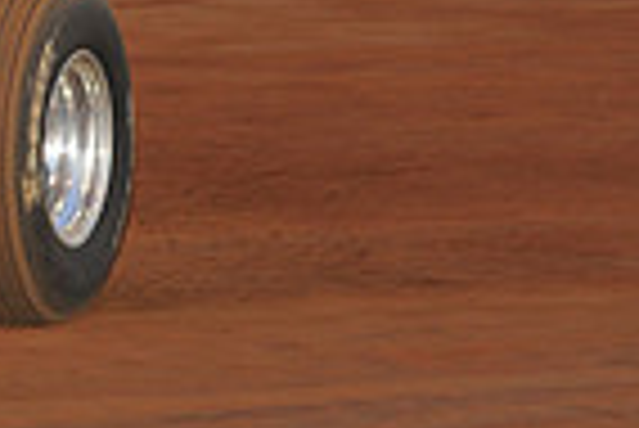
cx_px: -495
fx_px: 9062
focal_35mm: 510
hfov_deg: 4.0
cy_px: -275
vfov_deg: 2.7
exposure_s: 1/320
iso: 800
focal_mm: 125
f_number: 6.3
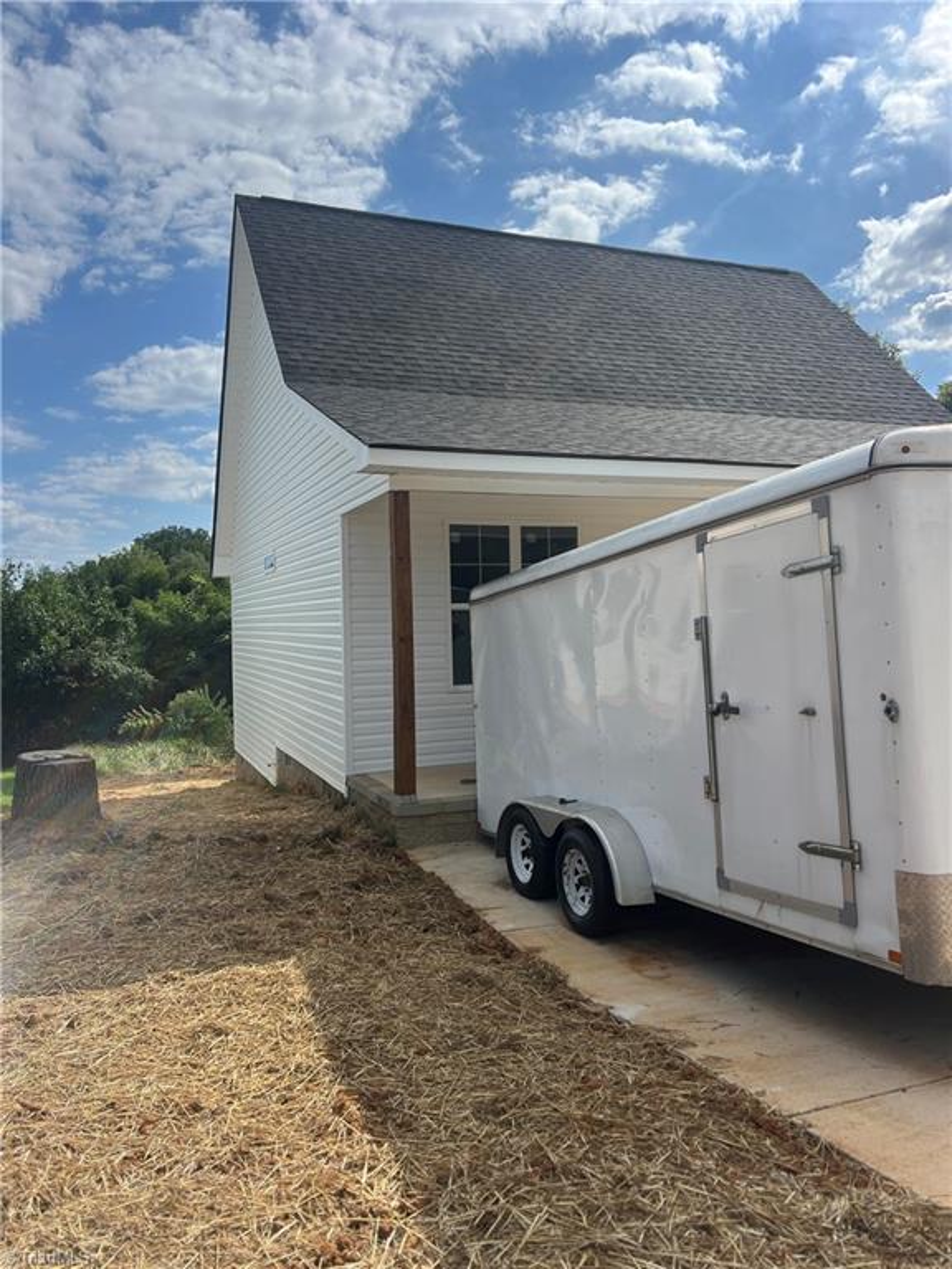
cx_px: 476
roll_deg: +0.8
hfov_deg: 53.1
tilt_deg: -0.9
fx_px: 953
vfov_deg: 67.3
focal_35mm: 26
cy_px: 634
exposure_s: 1/5587
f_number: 1.5
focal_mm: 5.7
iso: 50
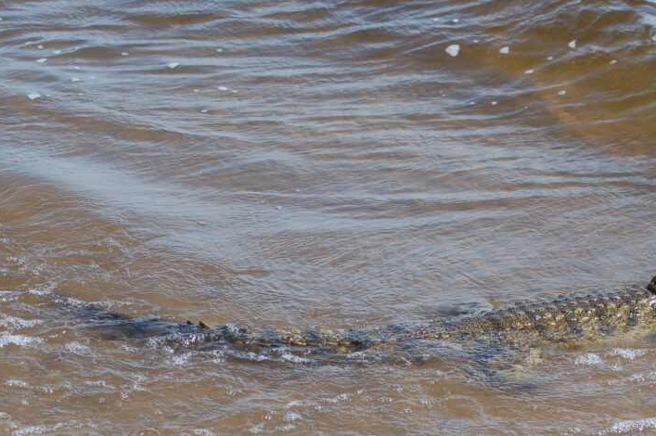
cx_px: 396
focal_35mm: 152
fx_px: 2767
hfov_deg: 13.5
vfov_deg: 9.0
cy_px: 314
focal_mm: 70
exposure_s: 1/500
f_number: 5.6
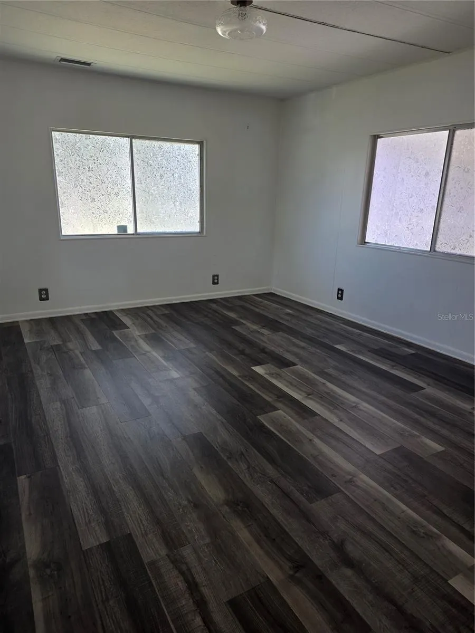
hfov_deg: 58.9
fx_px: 421
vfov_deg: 73.9
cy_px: 316
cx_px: 238
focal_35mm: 23
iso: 40
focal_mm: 6.25
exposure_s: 1/180
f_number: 1.7
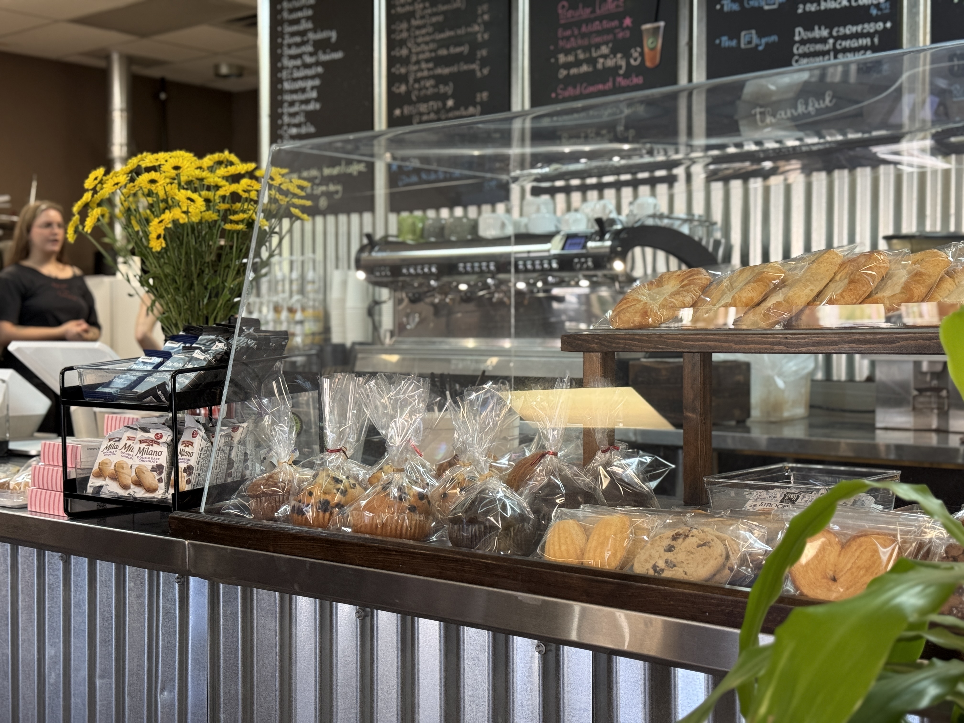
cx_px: 482
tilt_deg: -1.5
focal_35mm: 48
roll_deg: +0.2
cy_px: 362
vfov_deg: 30.3
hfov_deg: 39.7
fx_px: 1337
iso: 200
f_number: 1.78
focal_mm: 6.76
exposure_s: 1/60
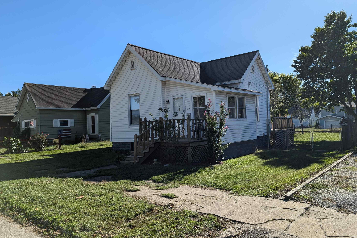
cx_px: 183
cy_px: 119
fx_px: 258
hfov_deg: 69.4
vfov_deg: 49.5
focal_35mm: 26
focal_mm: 6.9
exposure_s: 1/1134
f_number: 1.68
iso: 20
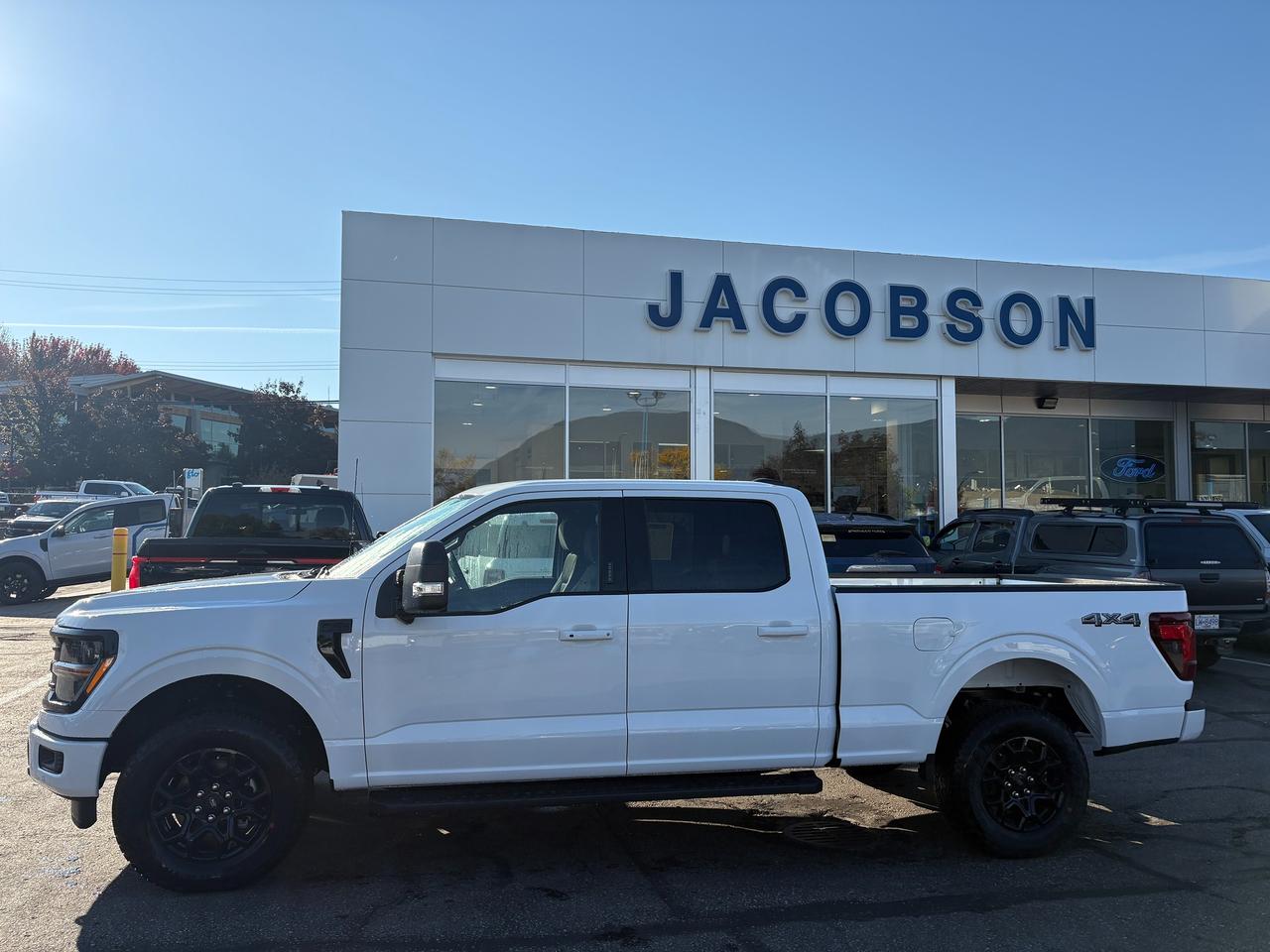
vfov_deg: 53.1
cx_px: 635
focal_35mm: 26
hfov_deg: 67.3
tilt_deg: +3.6
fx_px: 954
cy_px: 476
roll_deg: -0.2
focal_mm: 5.96
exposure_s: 1/3448
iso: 50
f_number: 1.6
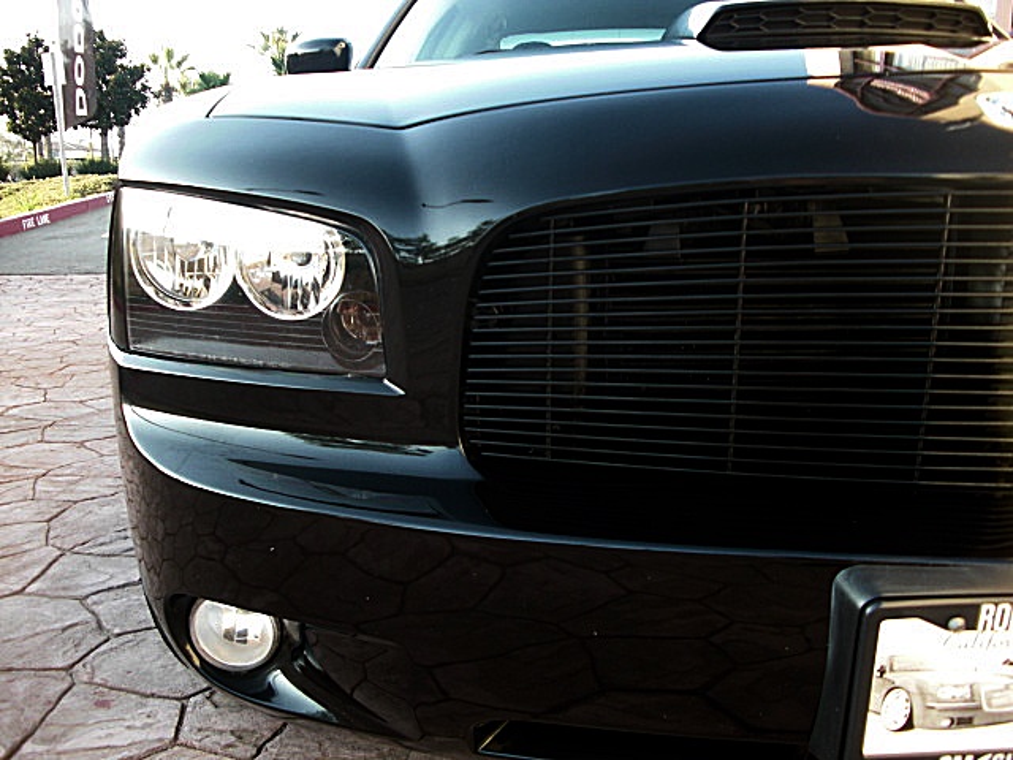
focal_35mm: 36
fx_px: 1054
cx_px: 506
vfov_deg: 39.7
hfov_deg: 51.4
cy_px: 380
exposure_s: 1/100
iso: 100
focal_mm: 6.3
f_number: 2.8
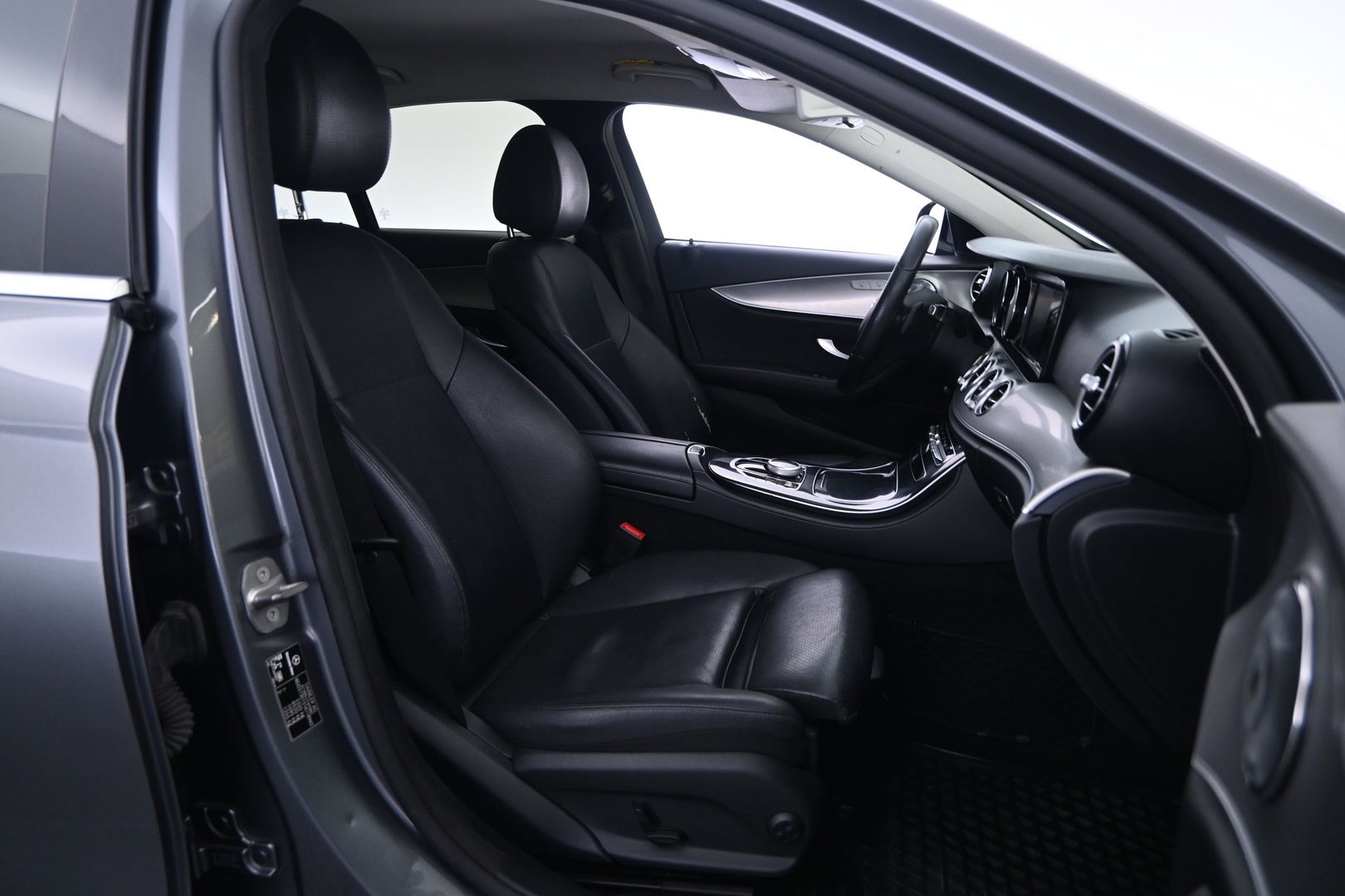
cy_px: 448
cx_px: 672
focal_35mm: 24
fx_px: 897
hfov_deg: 73.7
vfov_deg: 53.1
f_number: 3.5
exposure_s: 1/10
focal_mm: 16
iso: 1000
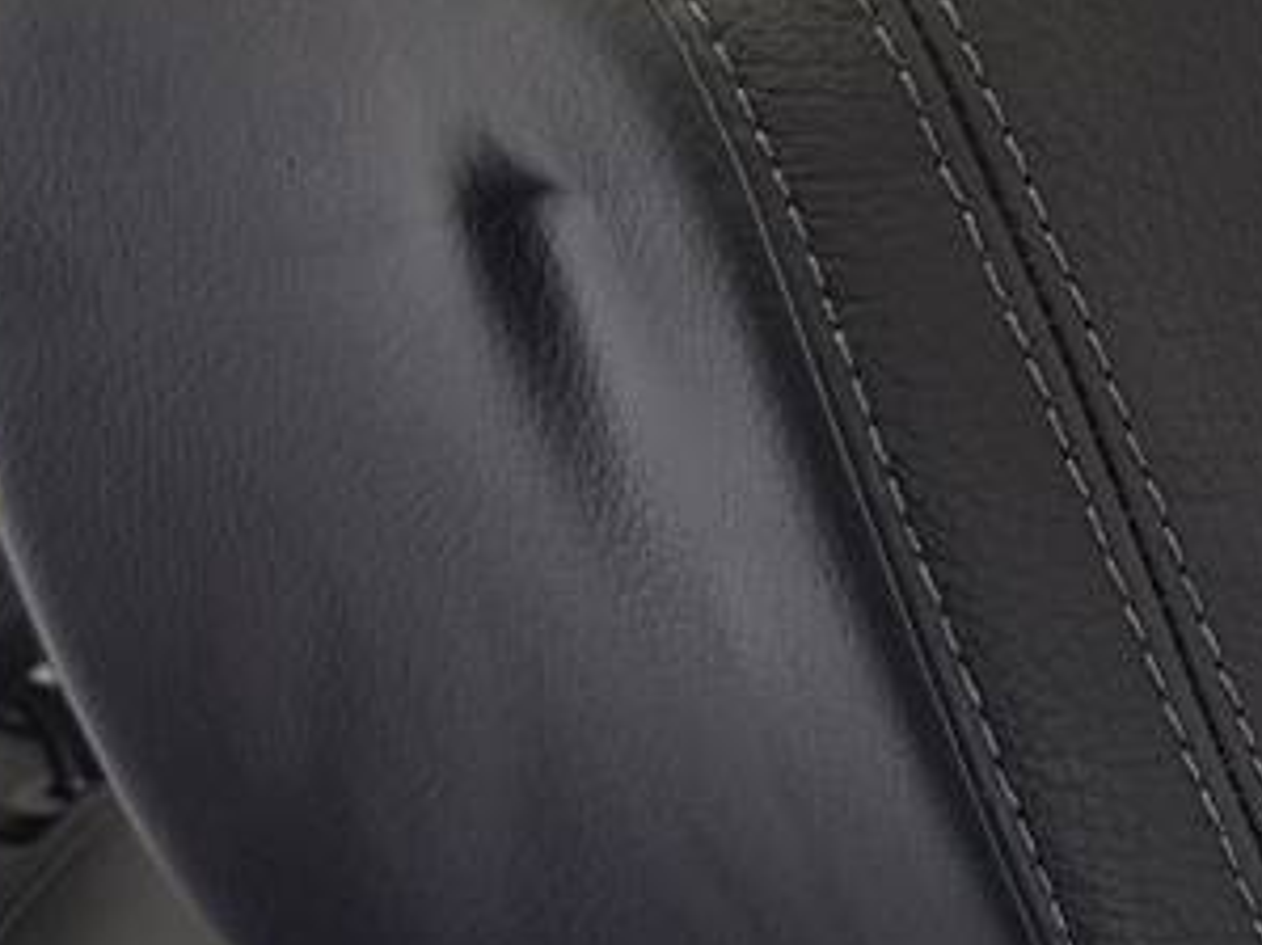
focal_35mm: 89
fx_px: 3243
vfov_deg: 16.5
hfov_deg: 20.4
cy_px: 291
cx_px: 1557
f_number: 1.7
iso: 50
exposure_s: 1/100
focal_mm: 4.2
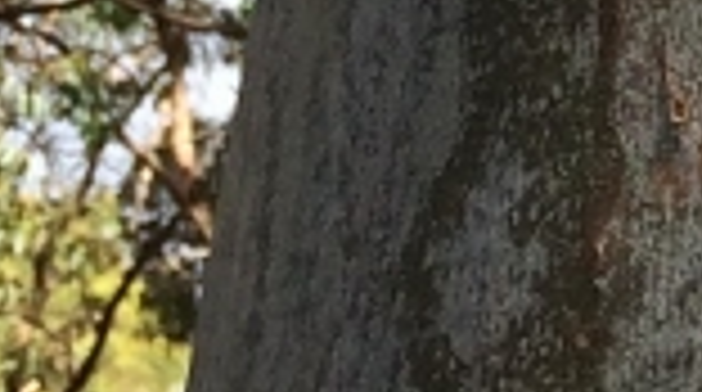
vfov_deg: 4.5
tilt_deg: +24.9
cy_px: -662
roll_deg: +0.7
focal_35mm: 260
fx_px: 4830
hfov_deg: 7.6
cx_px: 1840
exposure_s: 1/695
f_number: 2.2
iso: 32
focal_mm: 4.15
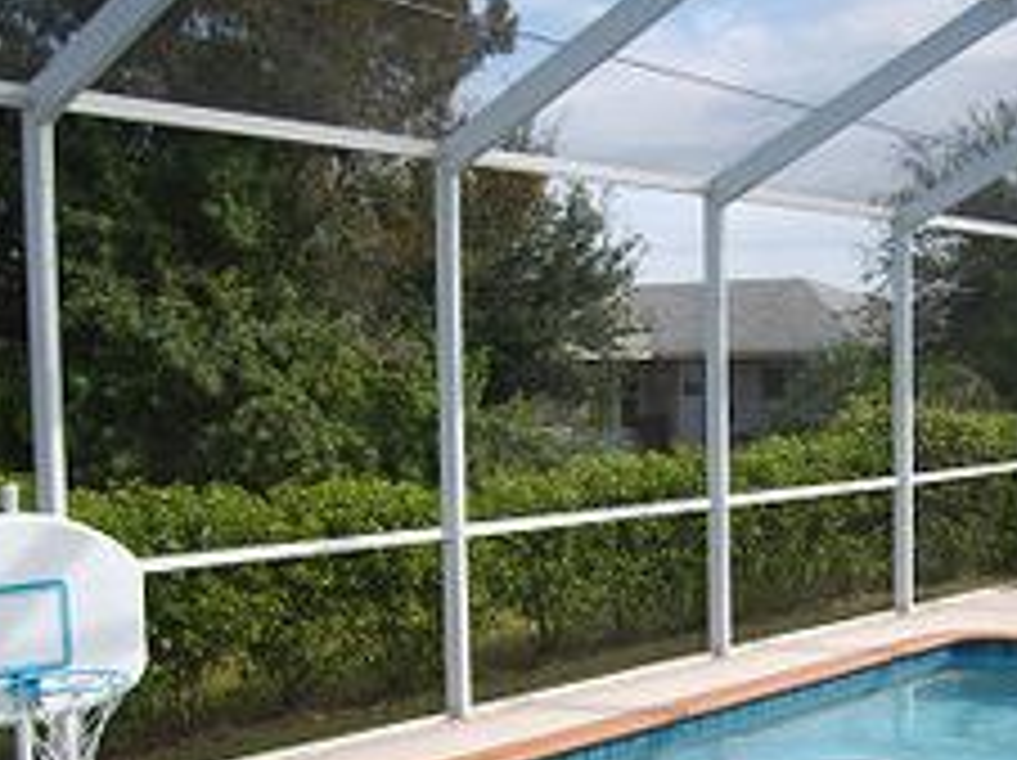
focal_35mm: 57
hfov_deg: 33.0
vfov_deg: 25.4
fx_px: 1673
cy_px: 531
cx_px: 783
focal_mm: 5.8
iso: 50
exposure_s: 1/500
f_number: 2.8
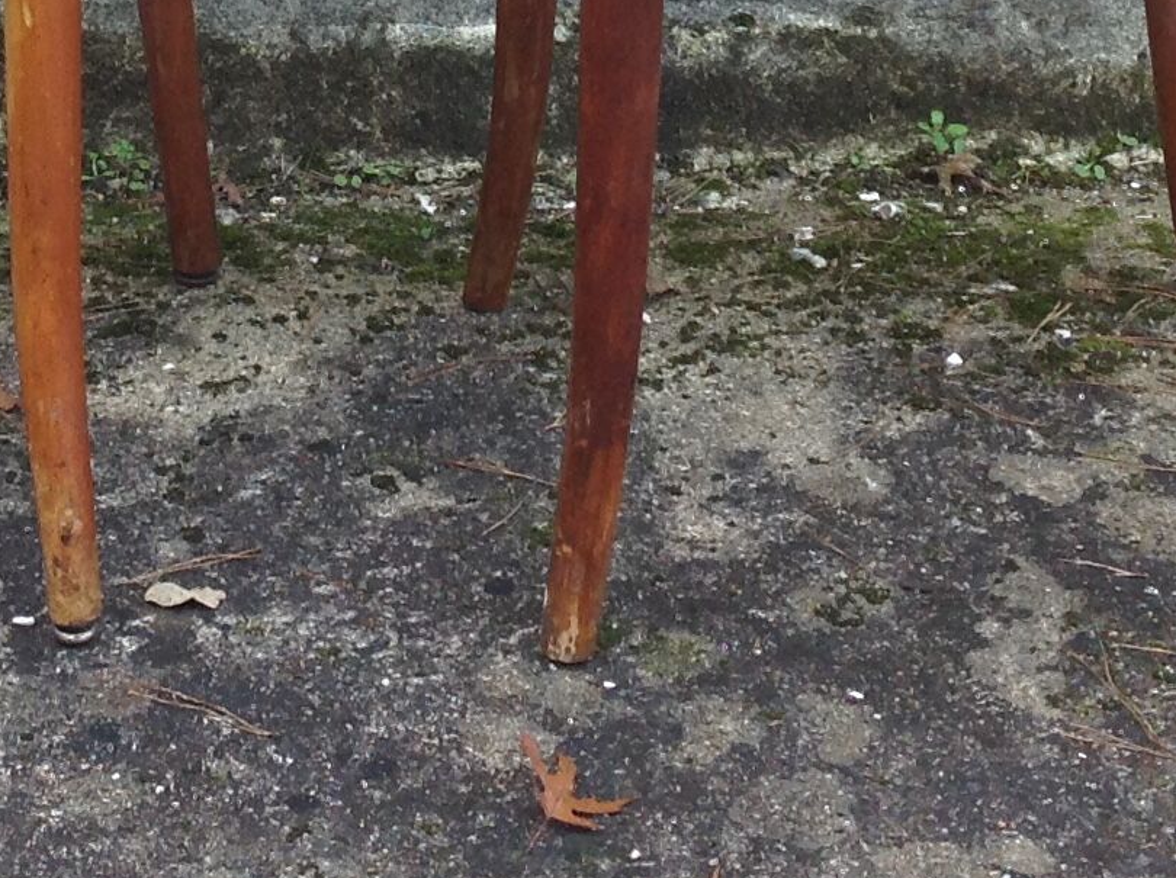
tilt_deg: -10.4
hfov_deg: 17.5
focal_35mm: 112
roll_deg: +0.2
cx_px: 321
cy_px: -322
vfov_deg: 12.7
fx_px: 3799
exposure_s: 1/120
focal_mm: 4.28
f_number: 2.4
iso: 50
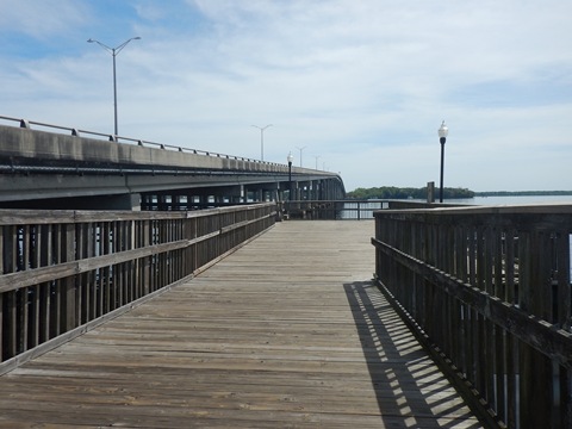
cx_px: 286
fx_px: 397
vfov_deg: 56.8
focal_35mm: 24
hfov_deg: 71.6
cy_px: 214
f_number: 8.2
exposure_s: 1/400
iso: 125
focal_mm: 4.3
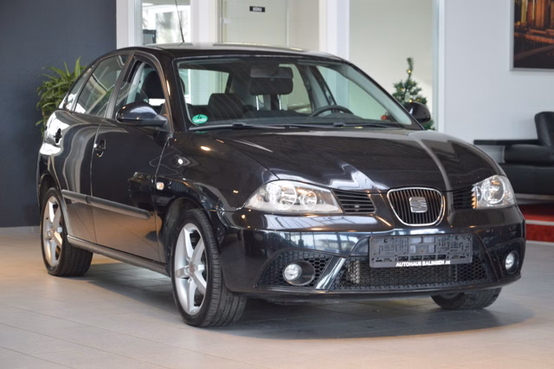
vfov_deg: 14.7
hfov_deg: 21.9
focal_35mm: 93
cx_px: 277
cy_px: 184
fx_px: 1430
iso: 1250
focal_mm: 62
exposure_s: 1/60
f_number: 5.3
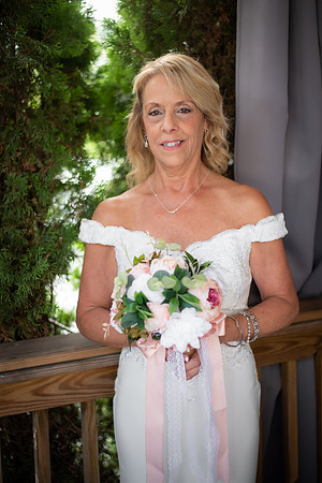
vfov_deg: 39.6
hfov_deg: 27.0
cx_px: 161
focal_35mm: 50
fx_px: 671
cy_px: 242
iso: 320
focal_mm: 50
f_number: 2
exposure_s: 1/160
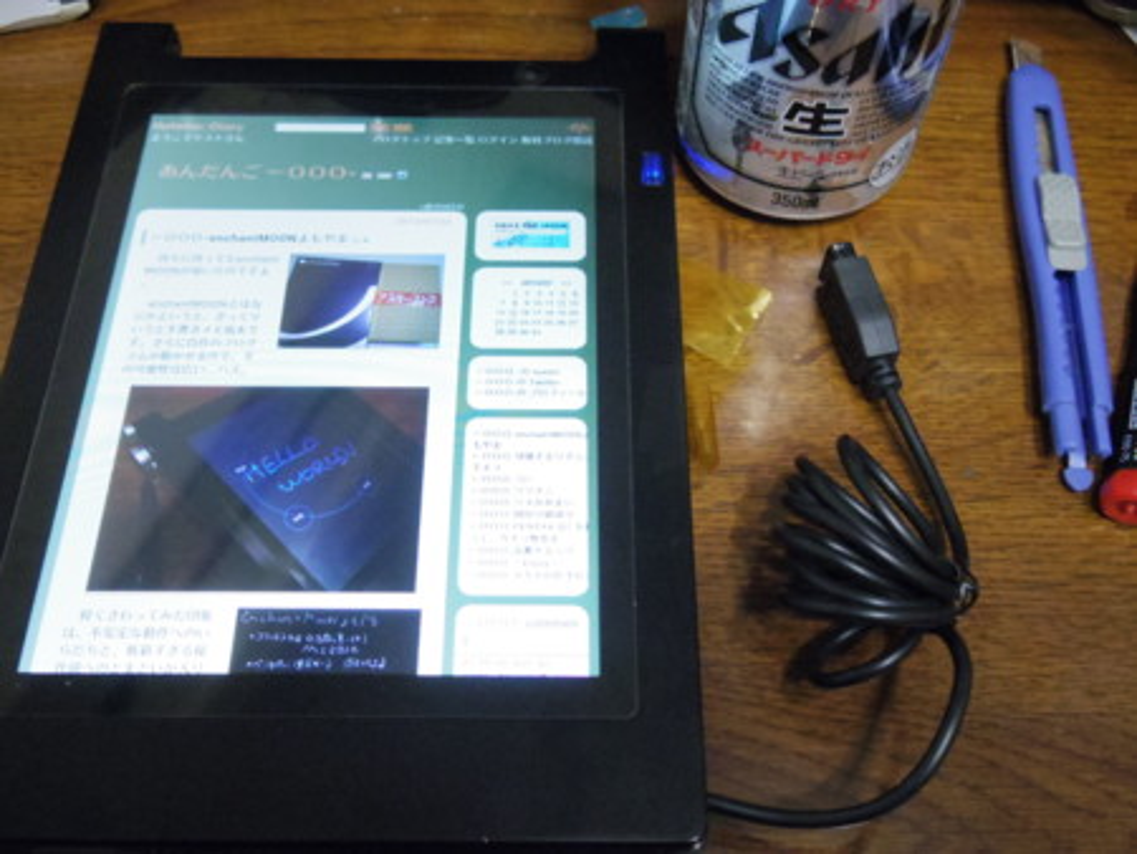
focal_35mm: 39
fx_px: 1282
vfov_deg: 36.9
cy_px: 427
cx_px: 568
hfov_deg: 47.8
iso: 3200
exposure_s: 1/60
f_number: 1.9
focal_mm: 8.5
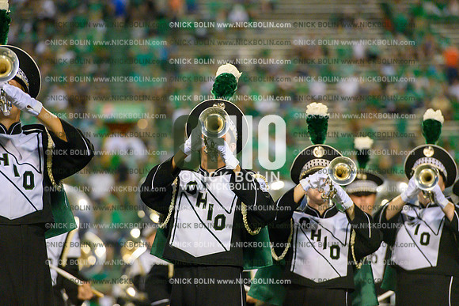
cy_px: 153
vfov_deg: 6.9
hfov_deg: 10.3
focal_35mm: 200
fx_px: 2550
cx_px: 230
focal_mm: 200
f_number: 4
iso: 10000
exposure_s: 1/1000
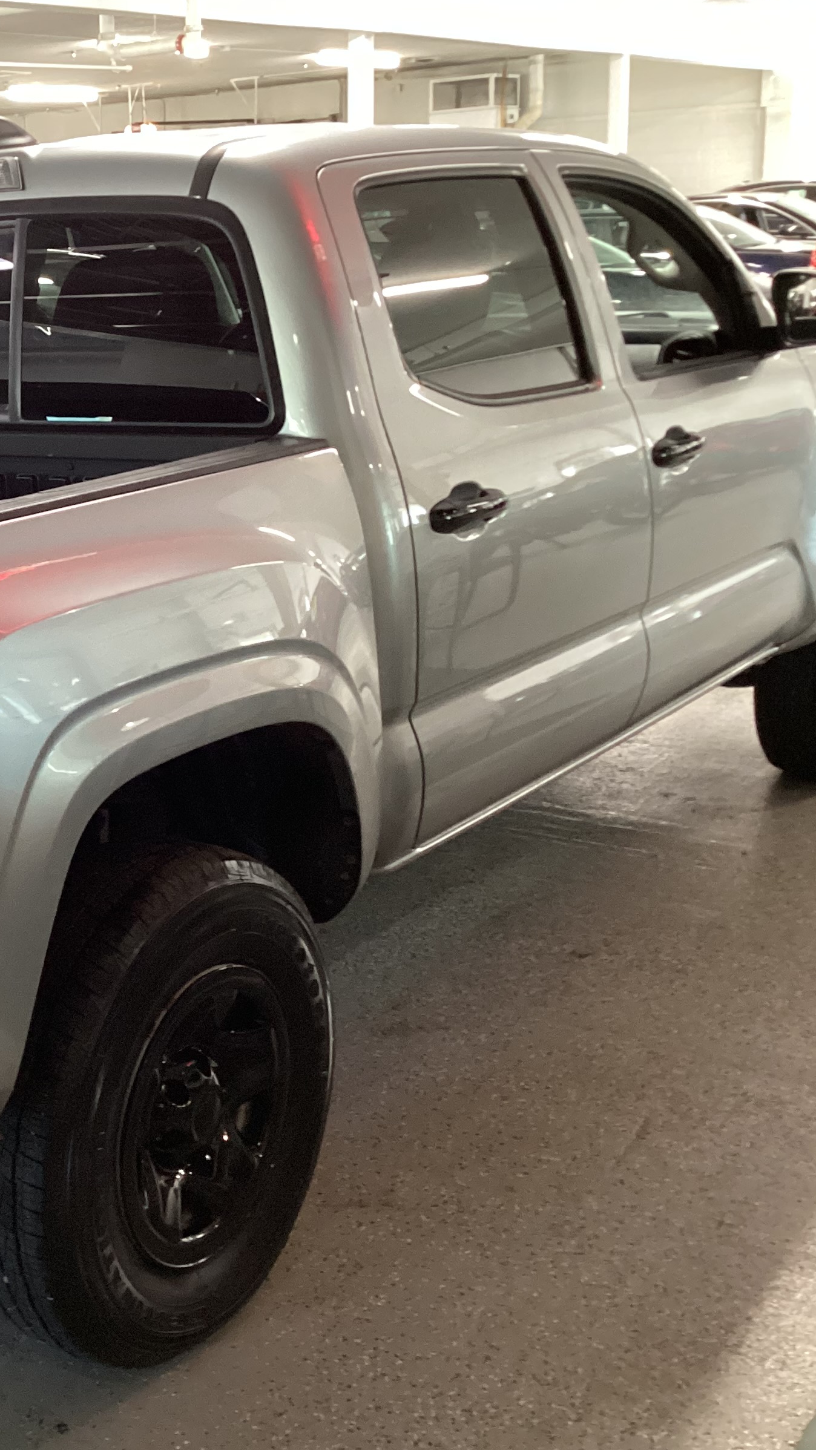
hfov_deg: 24.4
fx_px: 1769
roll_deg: +2.7
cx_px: -63
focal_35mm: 46
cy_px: 712
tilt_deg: -17.6
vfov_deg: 44.6
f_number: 2.4
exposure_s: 1/33
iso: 320
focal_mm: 3.3
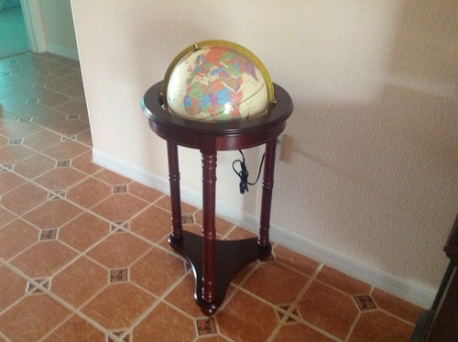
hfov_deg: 52.7
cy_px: 171
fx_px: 462
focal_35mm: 35
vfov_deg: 40.6
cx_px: 229
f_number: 2.4
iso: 640
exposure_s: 1/15
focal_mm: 4.28
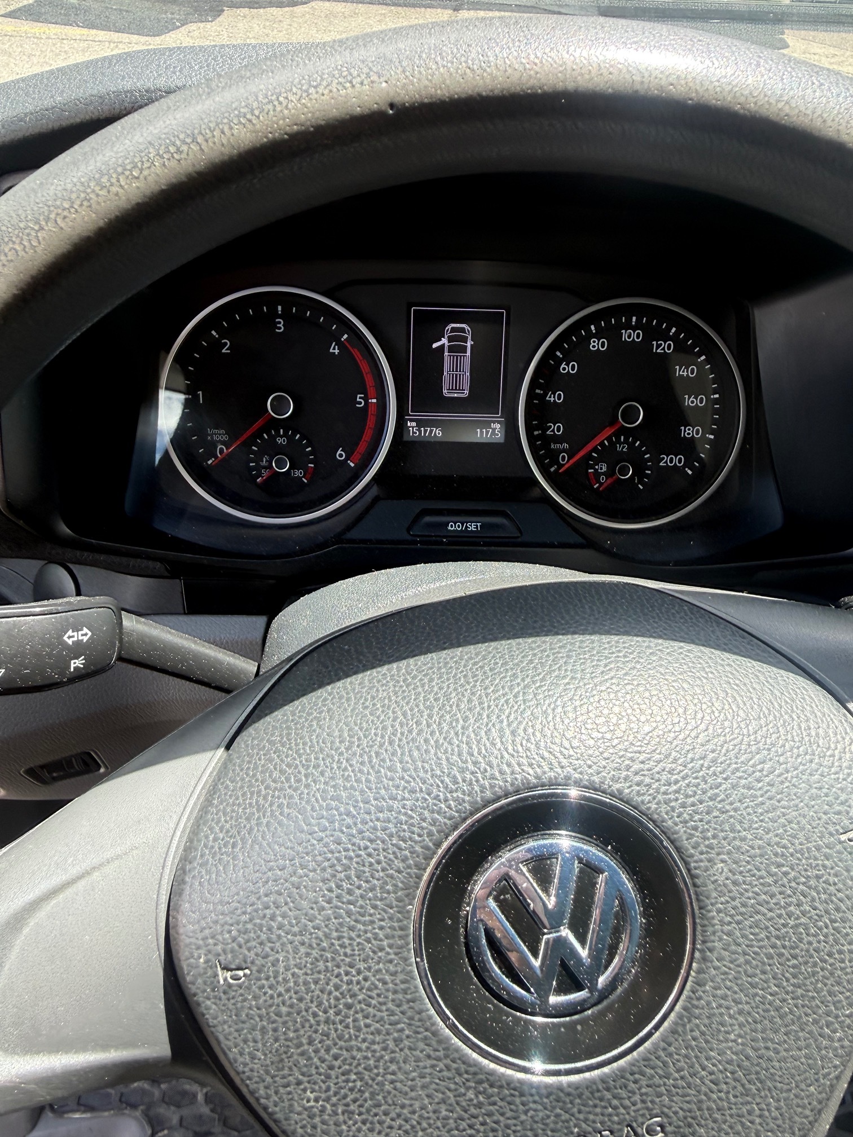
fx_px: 789
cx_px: 426
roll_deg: -2.8
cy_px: 568
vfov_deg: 71.6
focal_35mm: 24
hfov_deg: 56.8
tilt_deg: -40.3
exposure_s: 1/165
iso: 64
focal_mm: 2.22
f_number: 2.2
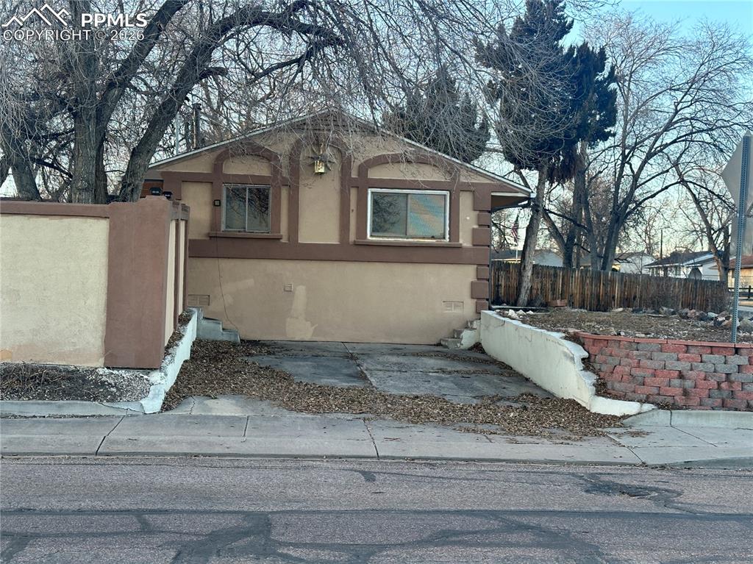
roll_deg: -1.8
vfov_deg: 30.2
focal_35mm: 48
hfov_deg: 39.7
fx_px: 1044
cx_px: 376
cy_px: 282
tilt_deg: +0.5
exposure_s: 1/269
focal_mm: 6.86
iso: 64
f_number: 1.78
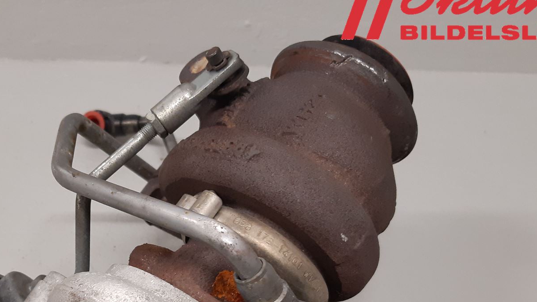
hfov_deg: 42.0
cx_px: 159
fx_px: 683
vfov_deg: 23.8
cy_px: 306
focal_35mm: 48
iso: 160
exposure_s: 1/50
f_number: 1.7
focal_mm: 3.93
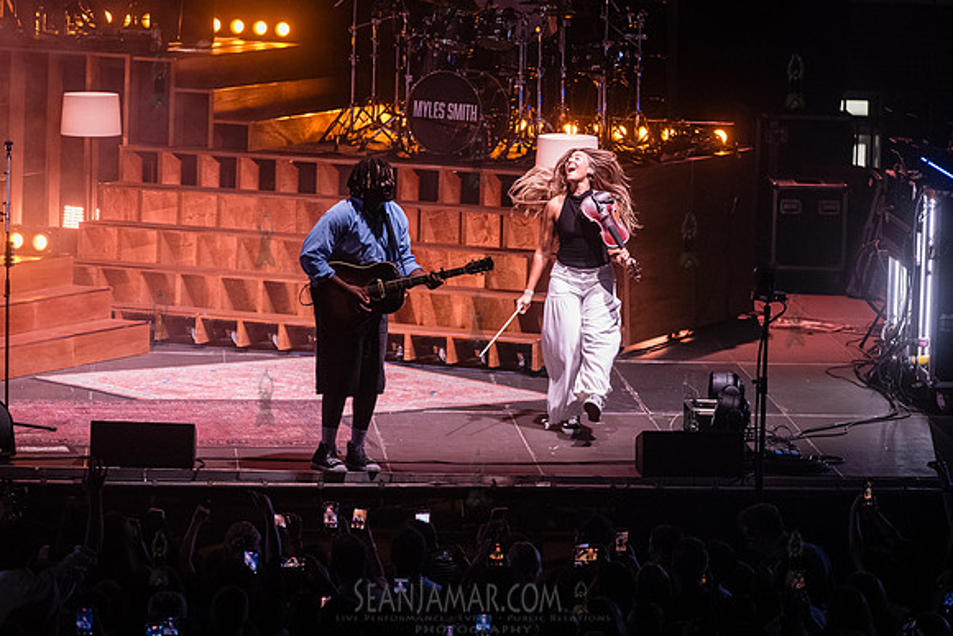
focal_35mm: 181
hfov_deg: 11.4
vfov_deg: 7.6
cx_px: 564
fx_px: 4789
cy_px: 298
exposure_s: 1/320
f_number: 3.5
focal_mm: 145
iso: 6400
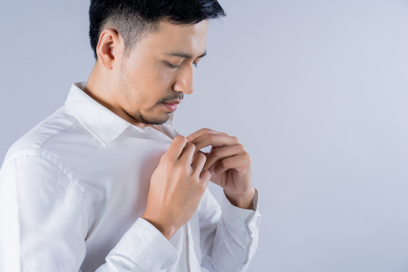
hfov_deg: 36.2
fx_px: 623
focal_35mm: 55
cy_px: 136
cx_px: 204
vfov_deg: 24.6
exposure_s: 1/125
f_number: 8
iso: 100
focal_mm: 55
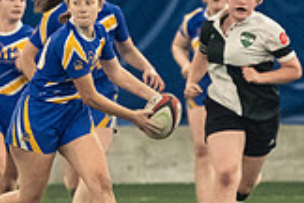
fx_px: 9069
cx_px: 113
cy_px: 132
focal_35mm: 1074
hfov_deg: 1.9
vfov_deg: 1.3
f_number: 2.8
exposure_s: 1/500
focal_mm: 200
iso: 9000
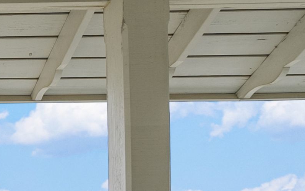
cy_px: 315
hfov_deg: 22.4
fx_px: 540
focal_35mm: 65
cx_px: -210
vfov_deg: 17.3
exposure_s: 1/160
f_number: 7.1
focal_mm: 12
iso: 80
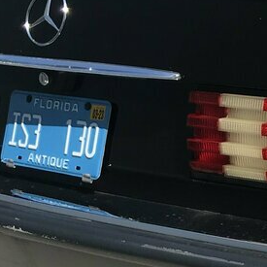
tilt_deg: -16.2
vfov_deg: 16.0
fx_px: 942
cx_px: 362
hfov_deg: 15.3
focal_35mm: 108
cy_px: 222
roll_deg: -0.6
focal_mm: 3.99
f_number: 1.8
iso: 20
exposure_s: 1/2128
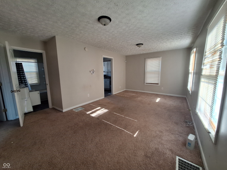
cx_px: 114
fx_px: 85
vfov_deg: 89.9
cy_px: 85
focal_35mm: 13
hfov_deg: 106.2
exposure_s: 1/60
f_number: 2.2
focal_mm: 1.74
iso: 80
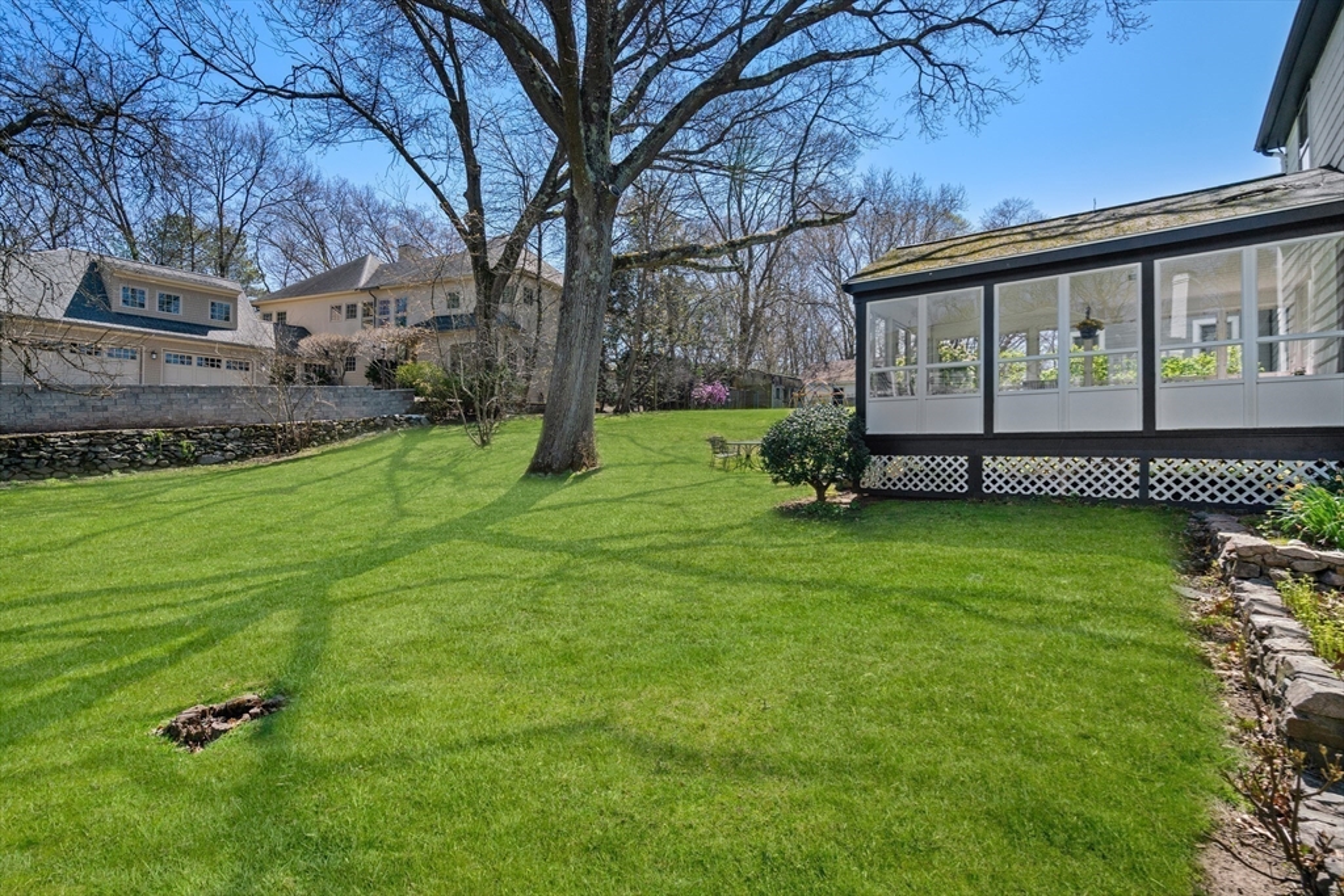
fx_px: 597
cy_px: 448
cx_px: 672
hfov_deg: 96.7
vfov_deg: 73.8
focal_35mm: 16
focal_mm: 16
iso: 320
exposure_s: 1/640
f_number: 7.1
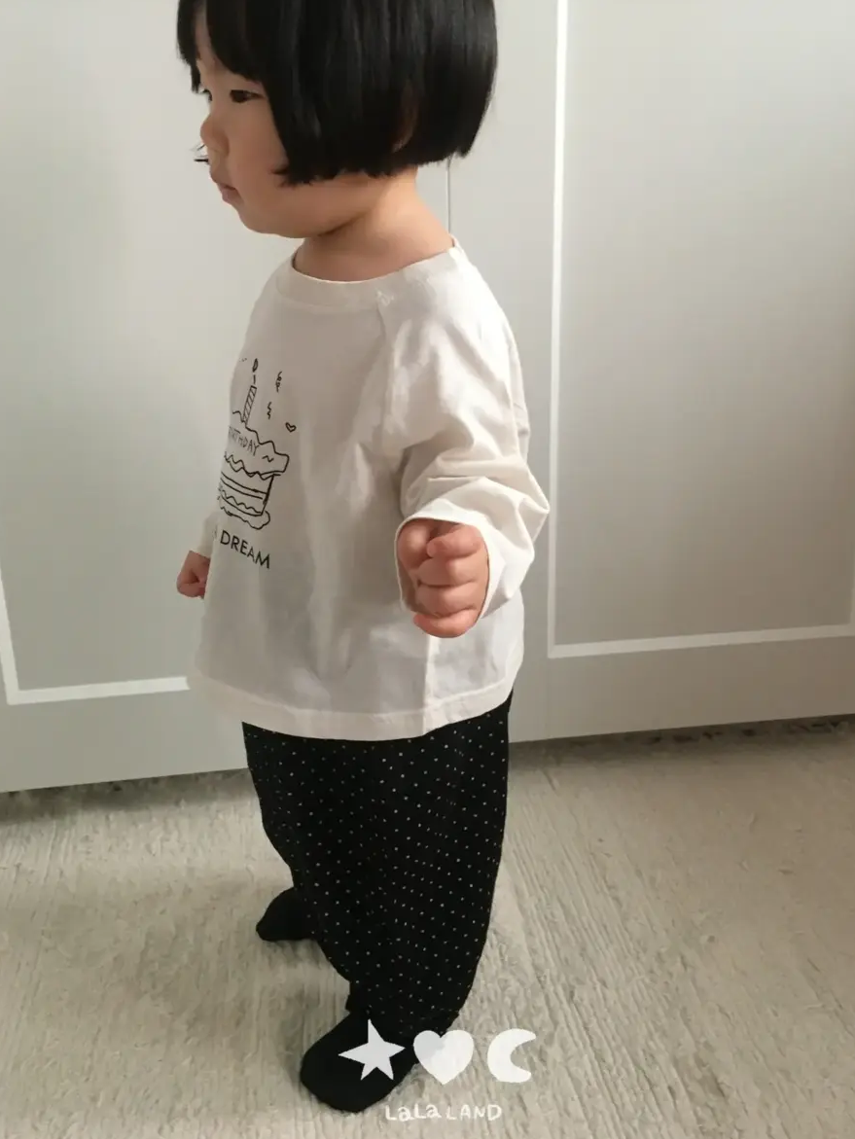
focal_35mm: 33
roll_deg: -1.9
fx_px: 1086
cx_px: 445
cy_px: 508
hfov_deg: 43.0
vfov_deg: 55.2
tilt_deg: -19.0
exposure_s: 1/30
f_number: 2.2
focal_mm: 4.15
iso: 125
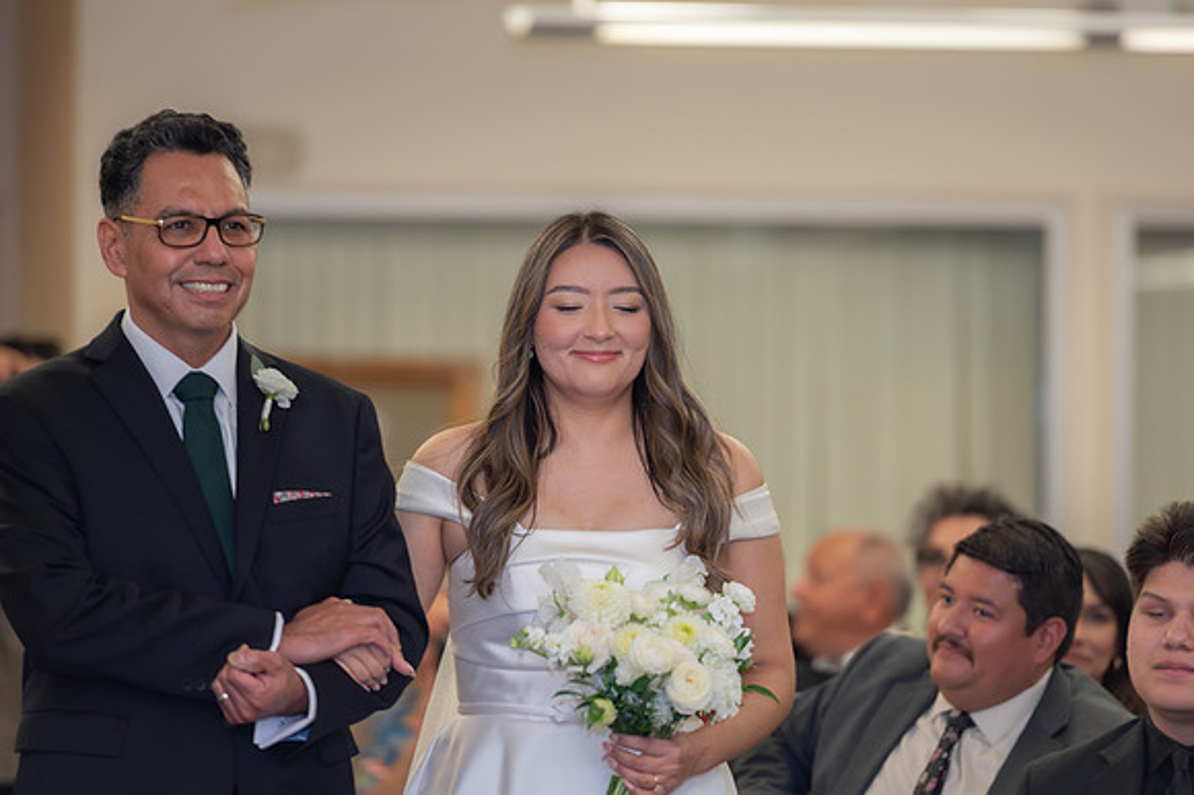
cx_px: 597
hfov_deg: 9.9
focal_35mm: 207
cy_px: 397
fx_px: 6874
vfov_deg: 6.6
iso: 200
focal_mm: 200
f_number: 2.8
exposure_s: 1/80
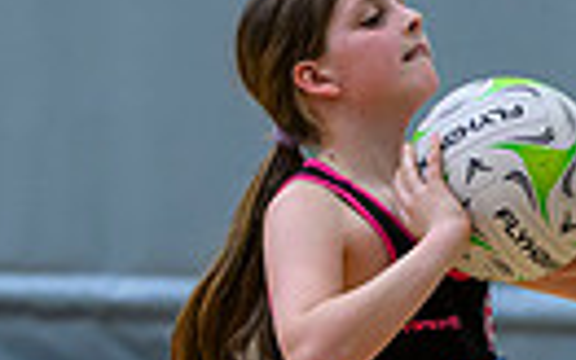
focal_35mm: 513
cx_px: 768
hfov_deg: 4.1
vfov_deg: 2.6
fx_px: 8056
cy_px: 296
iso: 3200
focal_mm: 89
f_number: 3.2
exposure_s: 1/1250
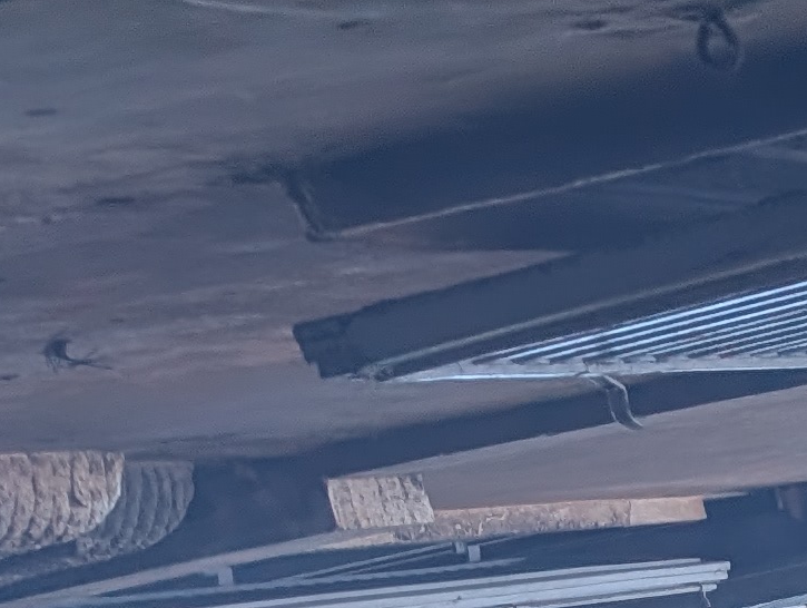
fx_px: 3152
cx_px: 1660
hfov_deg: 12.6
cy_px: 1703
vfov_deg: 9.2
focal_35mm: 135
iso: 22
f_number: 1.68
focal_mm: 6.9
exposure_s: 1/195
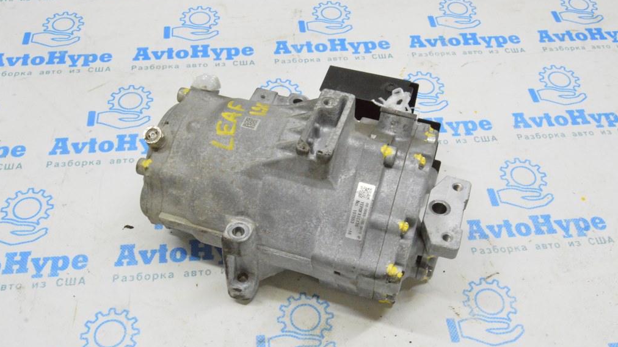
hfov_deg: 54.6
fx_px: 599
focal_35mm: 37
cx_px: 310
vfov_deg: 32.3
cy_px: 192
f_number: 20
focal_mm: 23
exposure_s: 1/20
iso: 6400
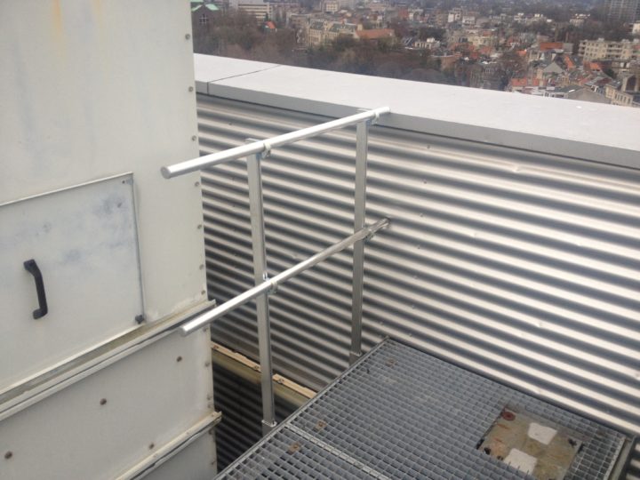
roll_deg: -1.3
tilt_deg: -26.6
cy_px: 240
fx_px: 647
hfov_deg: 52.6
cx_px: 320
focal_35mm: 35
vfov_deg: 40.7
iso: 64
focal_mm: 4.28
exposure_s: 1/40
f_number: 2.4
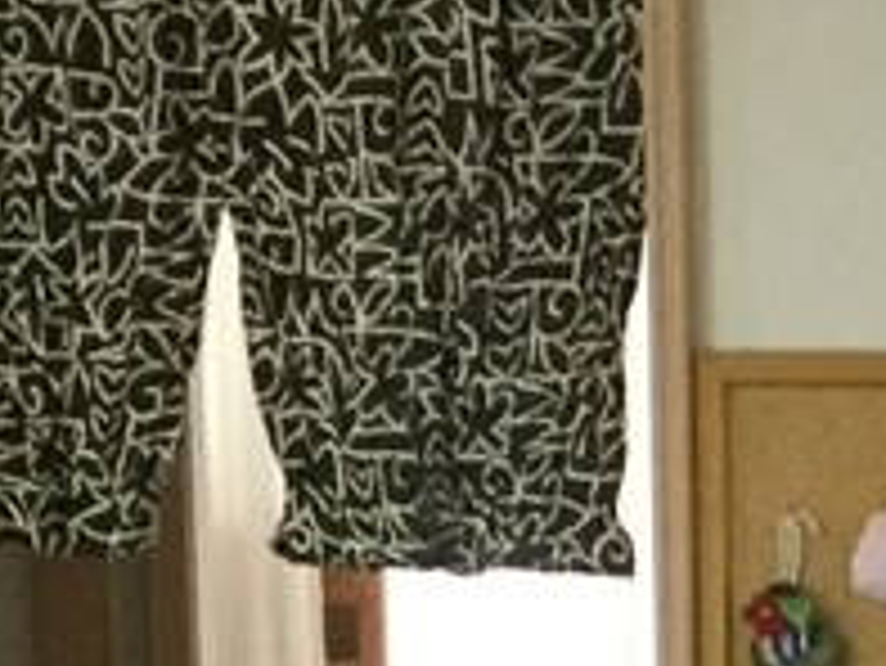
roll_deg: -0.3
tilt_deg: -11.7
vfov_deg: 7.4
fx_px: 4840
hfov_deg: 10.3
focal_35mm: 189
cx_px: 1111
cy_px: 1544
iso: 200
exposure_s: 1/30
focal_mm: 3.3
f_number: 2.4
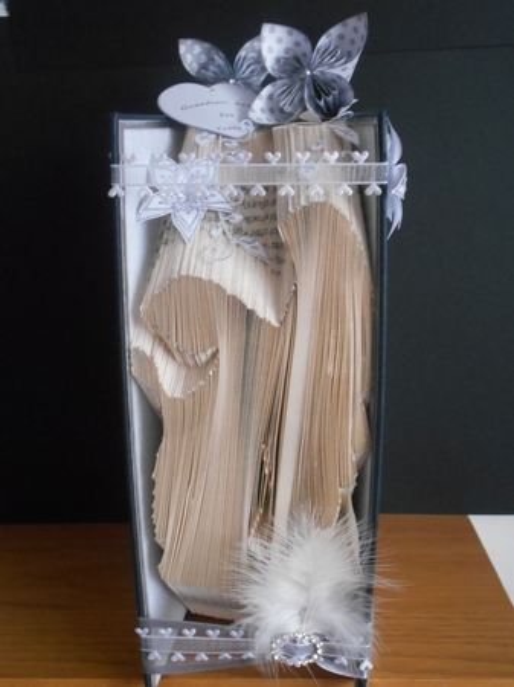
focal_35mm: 39
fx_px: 773
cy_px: 344
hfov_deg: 36.8
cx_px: 257
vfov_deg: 47.9
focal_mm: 6.7
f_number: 3.9
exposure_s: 1/40
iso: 800
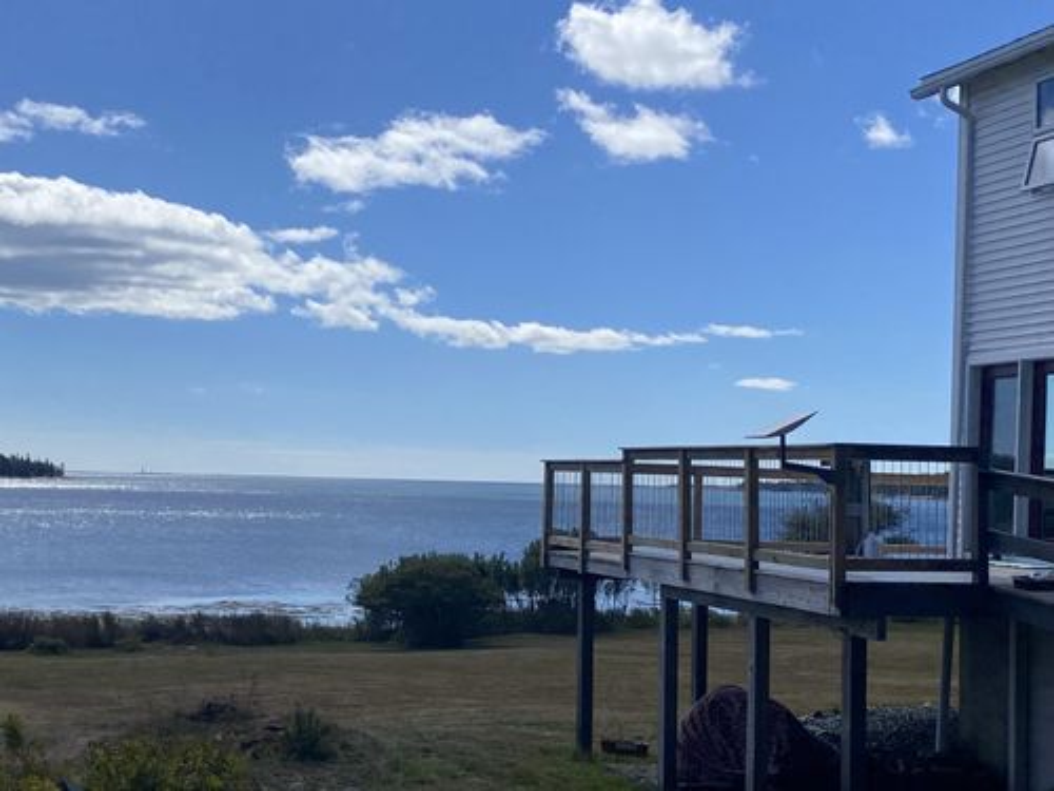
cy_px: 396
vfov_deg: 32.2
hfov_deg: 42.1
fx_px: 1370
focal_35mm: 45
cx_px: 527
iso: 32
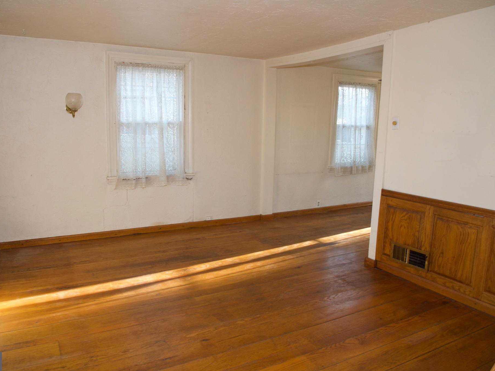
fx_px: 372
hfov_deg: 67.1
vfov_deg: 53.1
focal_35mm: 26
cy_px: 186
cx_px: 220
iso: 800
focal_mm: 24
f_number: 13
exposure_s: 1/15
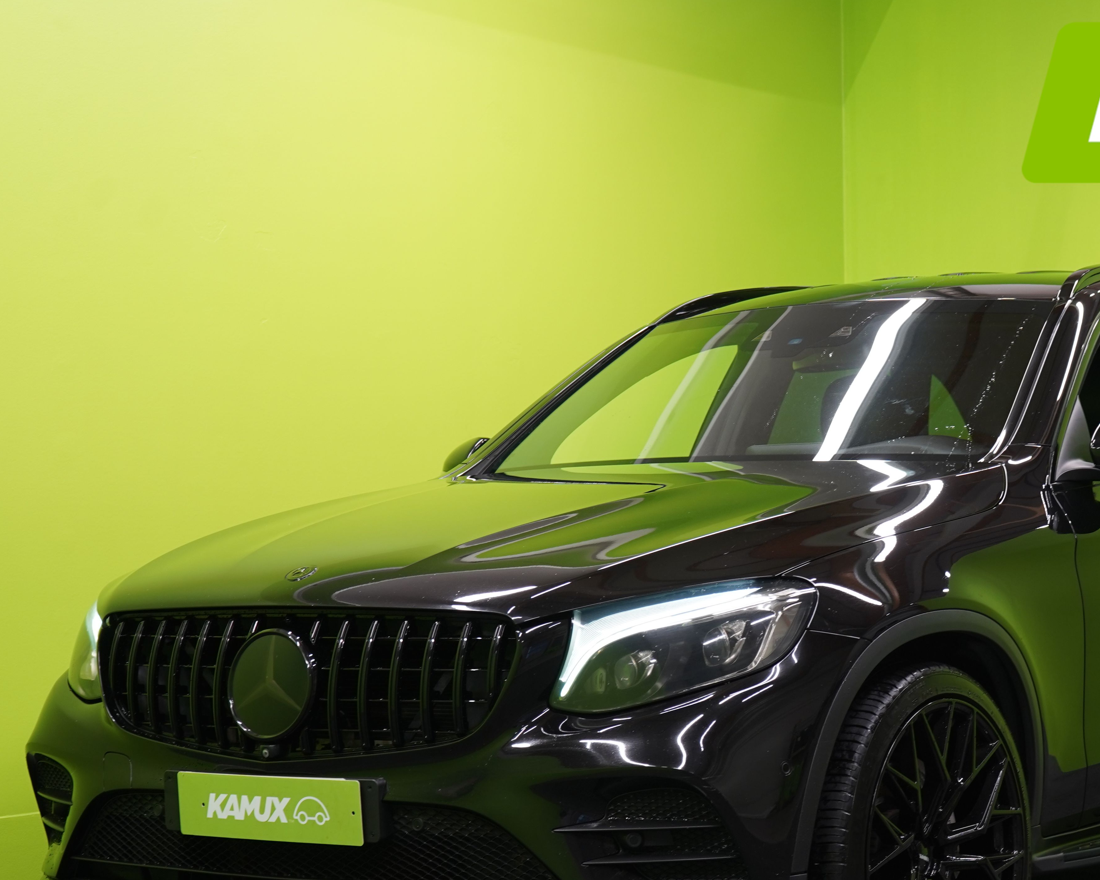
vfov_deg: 18.4
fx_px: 2702
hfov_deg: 22.8
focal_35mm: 83
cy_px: 586
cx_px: 789
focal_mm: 52
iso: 400
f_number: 5
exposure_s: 1/25
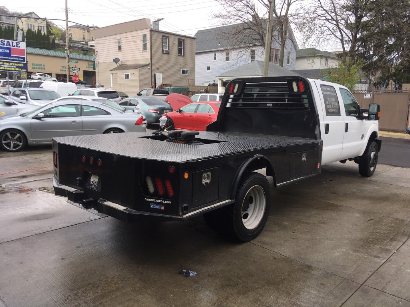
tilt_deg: -7.9
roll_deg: -0.4
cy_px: 154
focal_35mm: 29
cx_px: 205
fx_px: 343
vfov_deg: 48.2
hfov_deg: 61.7
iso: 25
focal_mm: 4.15
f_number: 2.2
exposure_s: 1/222
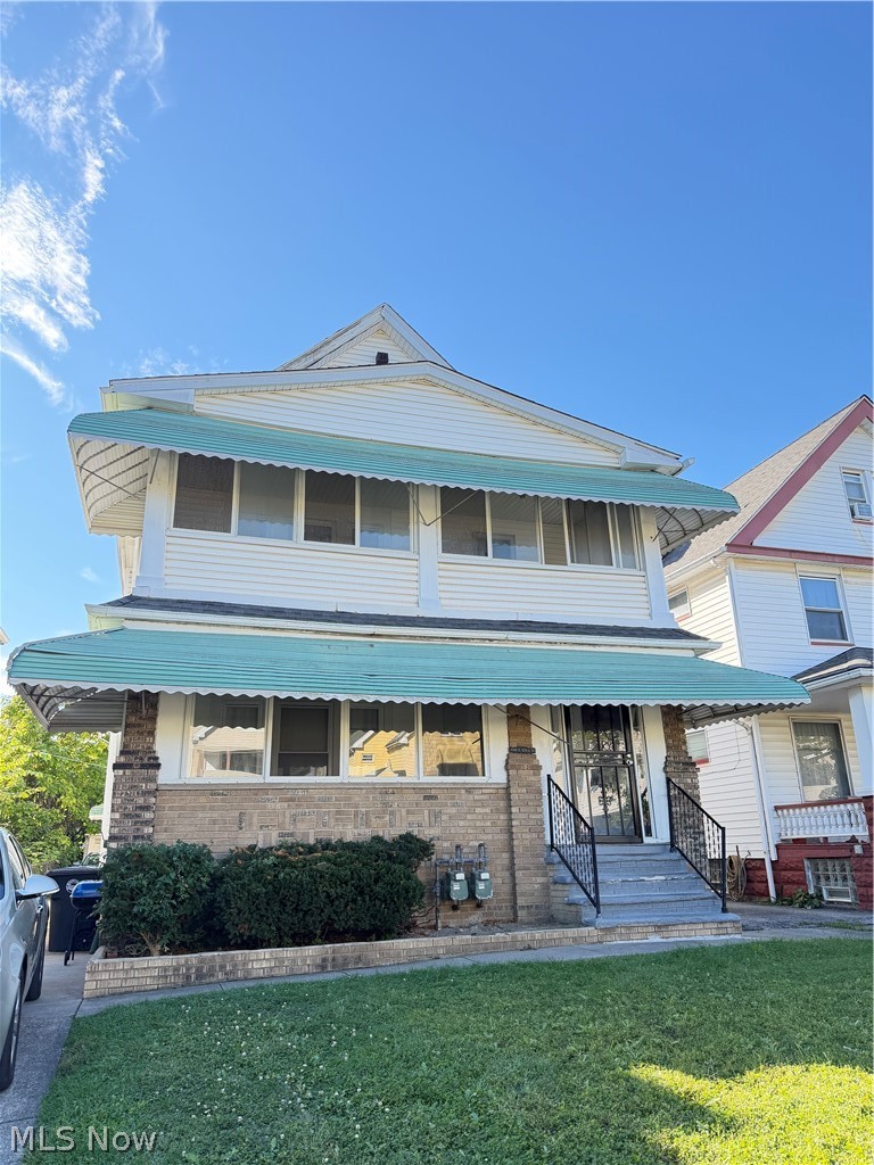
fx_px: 808
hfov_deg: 56.8
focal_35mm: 24
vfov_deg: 71.6
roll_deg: +1.1
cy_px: 582
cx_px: 437
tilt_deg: +18.6
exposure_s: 1/607
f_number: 1.78
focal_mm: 6.76
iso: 100
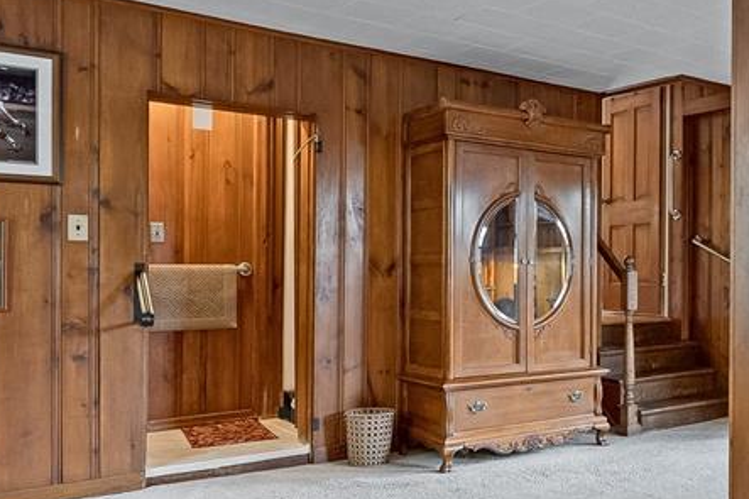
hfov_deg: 46.5
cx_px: 681
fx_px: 769
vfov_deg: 35.9
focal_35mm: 37
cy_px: 258
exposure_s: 1/6
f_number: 7.1
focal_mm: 16
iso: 800
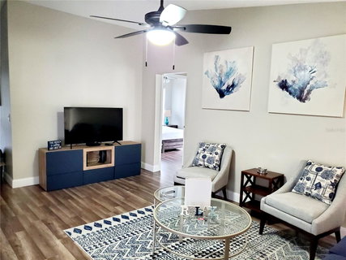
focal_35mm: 26
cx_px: 173
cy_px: 130
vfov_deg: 53.0
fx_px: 260
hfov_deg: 67.3
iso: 500
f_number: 1.5
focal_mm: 4.3
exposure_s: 1/40
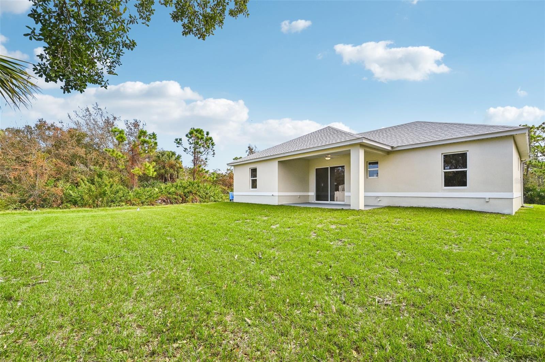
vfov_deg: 81.1
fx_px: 212
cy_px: 181
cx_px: 272
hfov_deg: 104.3
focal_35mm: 14
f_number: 8
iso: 400
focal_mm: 14
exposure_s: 1/640
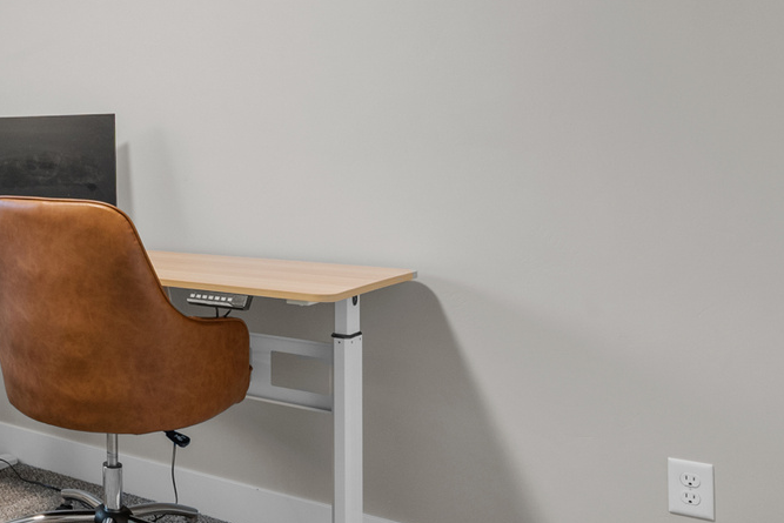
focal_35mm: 43
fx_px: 937
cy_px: 175
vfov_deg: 31.0
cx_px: -146
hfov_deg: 35.9
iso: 500
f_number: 8
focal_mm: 14
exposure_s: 1.3
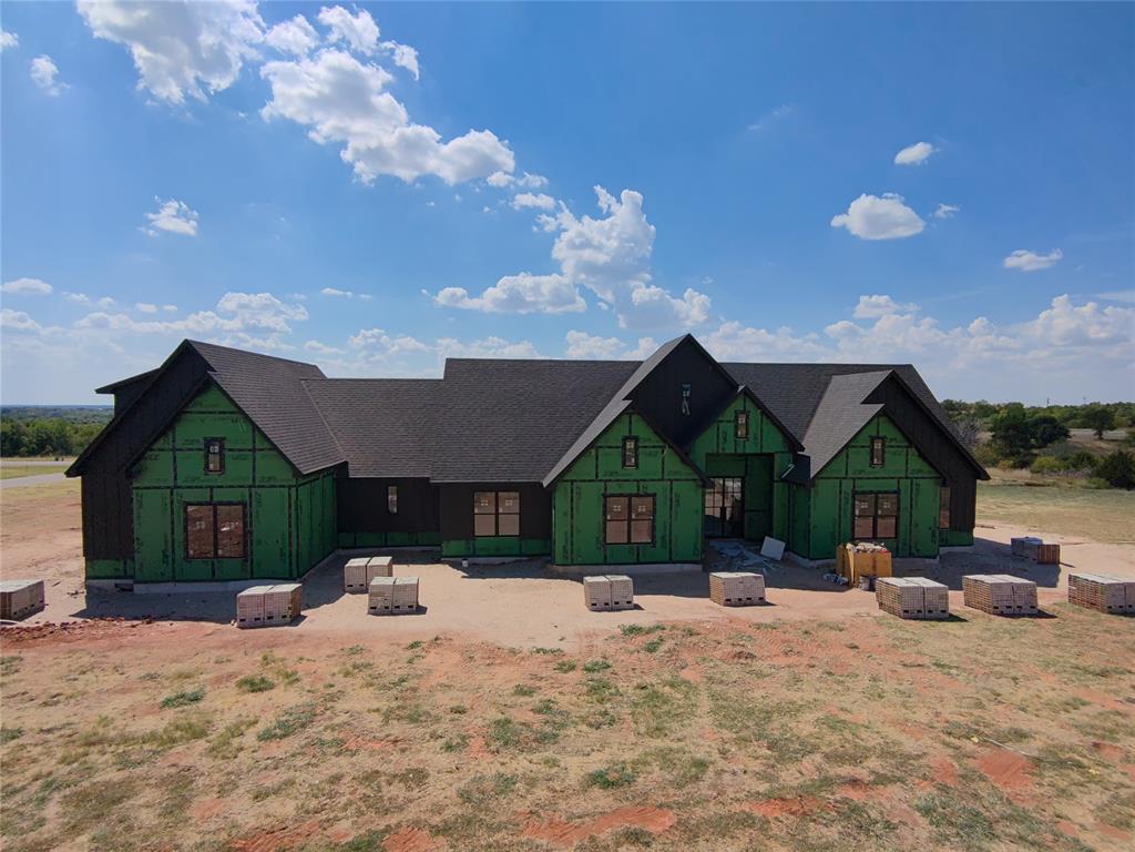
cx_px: 568
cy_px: 426
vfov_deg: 74.7
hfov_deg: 91.0
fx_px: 557
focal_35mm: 17
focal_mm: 17
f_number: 2.8
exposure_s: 1/2722
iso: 101
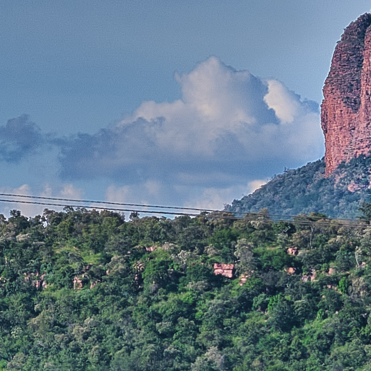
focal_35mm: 837
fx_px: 10149
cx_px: 1058
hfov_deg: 2.1
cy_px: 128
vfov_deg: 2.1
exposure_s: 1/320
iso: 125
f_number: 10
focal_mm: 90.4
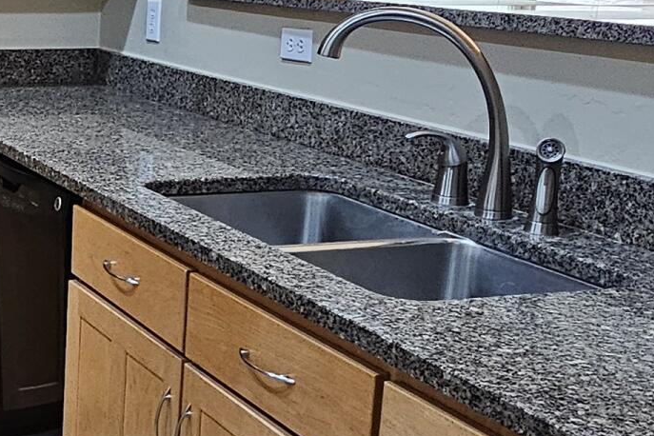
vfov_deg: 22.9
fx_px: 1072
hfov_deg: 28.8
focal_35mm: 59
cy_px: 149
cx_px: -153
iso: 400
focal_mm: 2.2
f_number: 2.2
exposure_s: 1/60
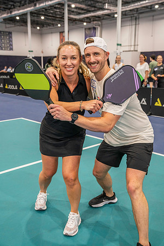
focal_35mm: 39
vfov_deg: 49.6
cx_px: 82
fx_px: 266
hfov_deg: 34.2
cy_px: 123
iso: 2500
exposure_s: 1/200
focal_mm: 39
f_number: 4.5
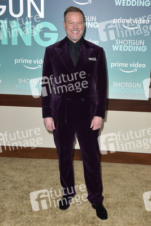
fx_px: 283
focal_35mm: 45
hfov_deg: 29.9
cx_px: 76
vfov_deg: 43.6
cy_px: 113
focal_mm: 45
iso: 400
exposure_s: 1/250
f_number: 6.3
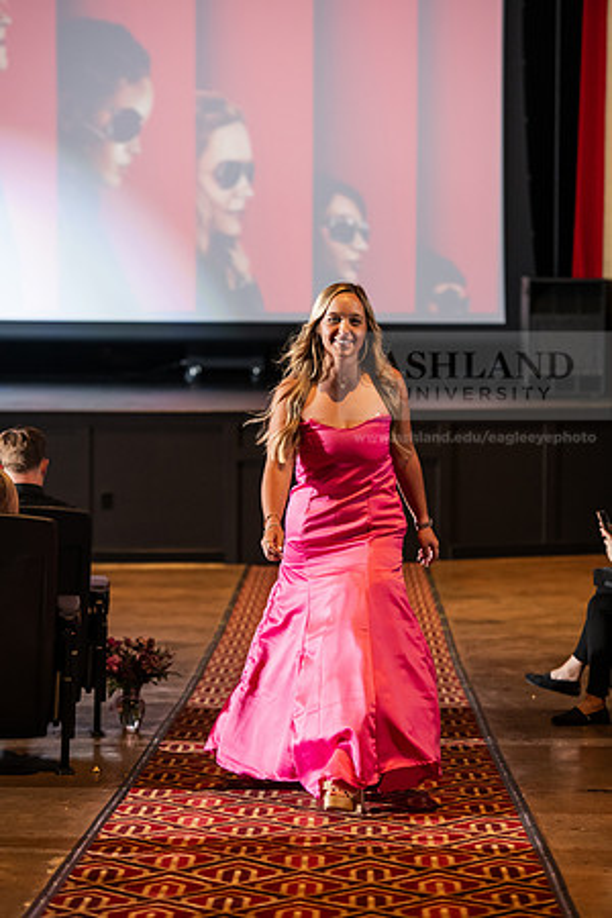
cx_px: 306
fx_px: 3060
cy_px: 459
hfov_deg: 11.4
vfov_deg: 17.1
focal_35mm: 120
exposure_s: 1/200
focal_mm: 120
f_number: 3.5
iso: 2500
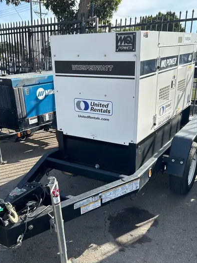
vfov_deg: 51.1
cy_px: 153
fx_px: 273
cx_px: 90
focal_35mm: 36
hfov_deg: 39.6
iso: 50
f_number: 1.5
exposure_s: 1/1808
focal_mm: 5.7
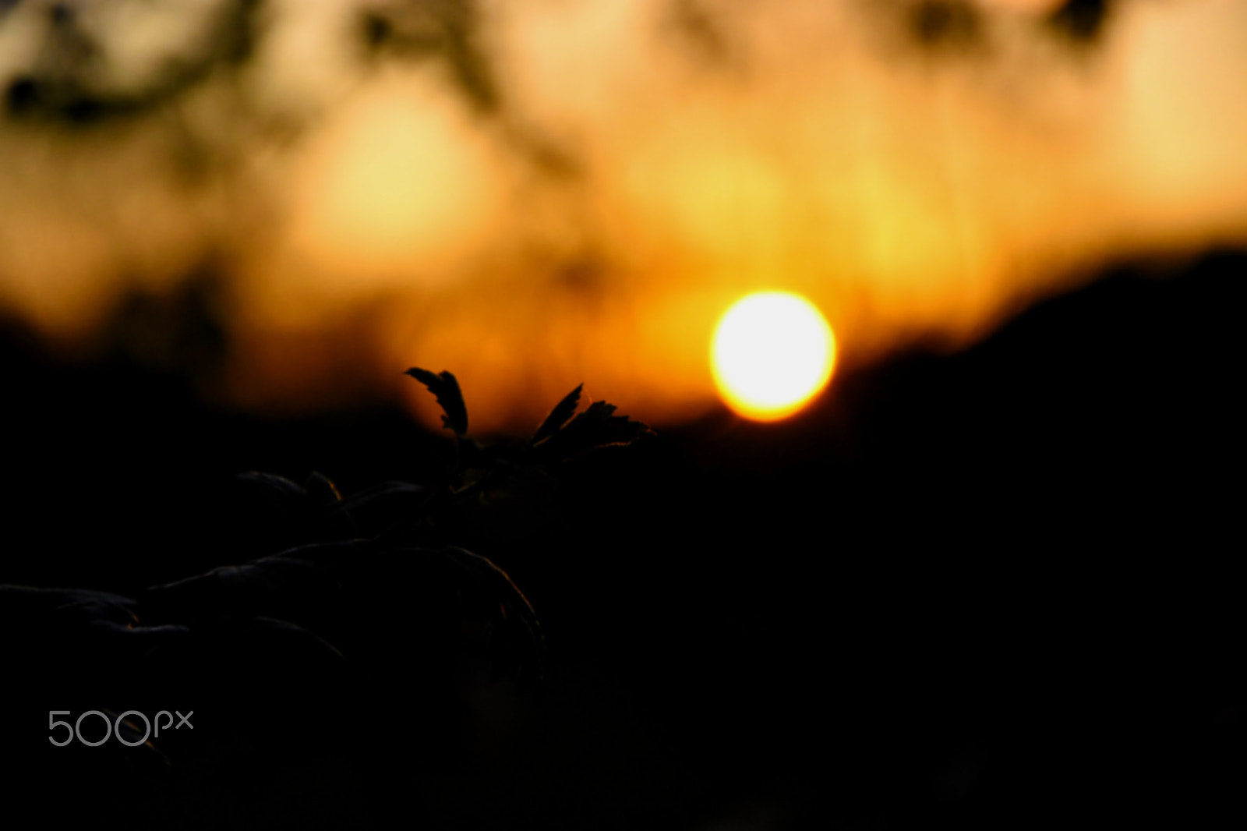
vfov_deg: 8.7
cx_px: 624
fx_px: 5454
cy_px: 416
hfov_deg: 13.0
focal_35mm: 158
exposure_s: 1/6400
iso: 3200
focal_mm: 105
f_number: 5.6
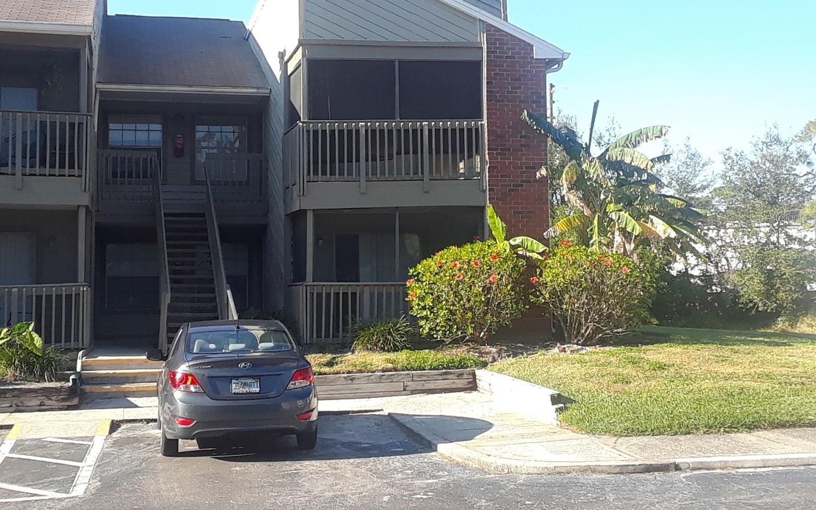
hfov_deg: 59.7
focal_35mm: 32
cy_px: 217
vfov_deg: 39.3
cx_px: 407
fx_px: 712
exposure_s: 1/509
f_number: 1.9
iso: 40
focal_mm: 2.47
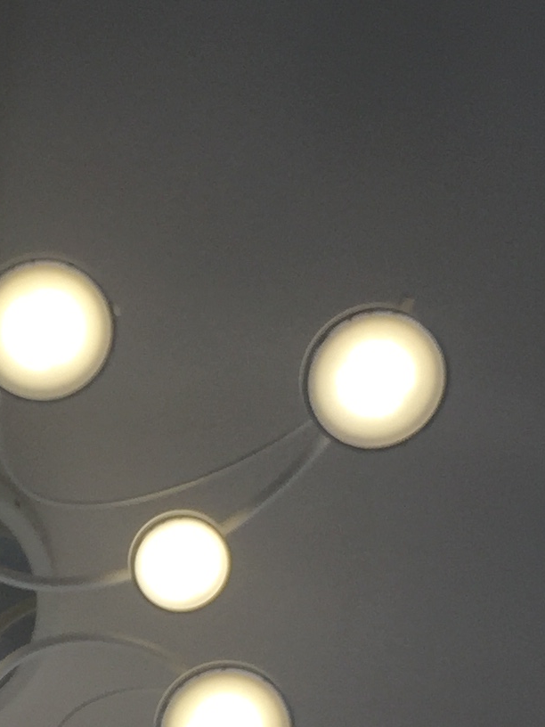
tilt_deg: +74.8
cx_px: -88
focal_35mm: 116
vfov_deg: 16.5
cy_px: 770
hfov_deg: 12.5
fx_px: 2435
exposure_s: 1/494
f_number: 2.2
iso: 32
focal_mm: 4.15
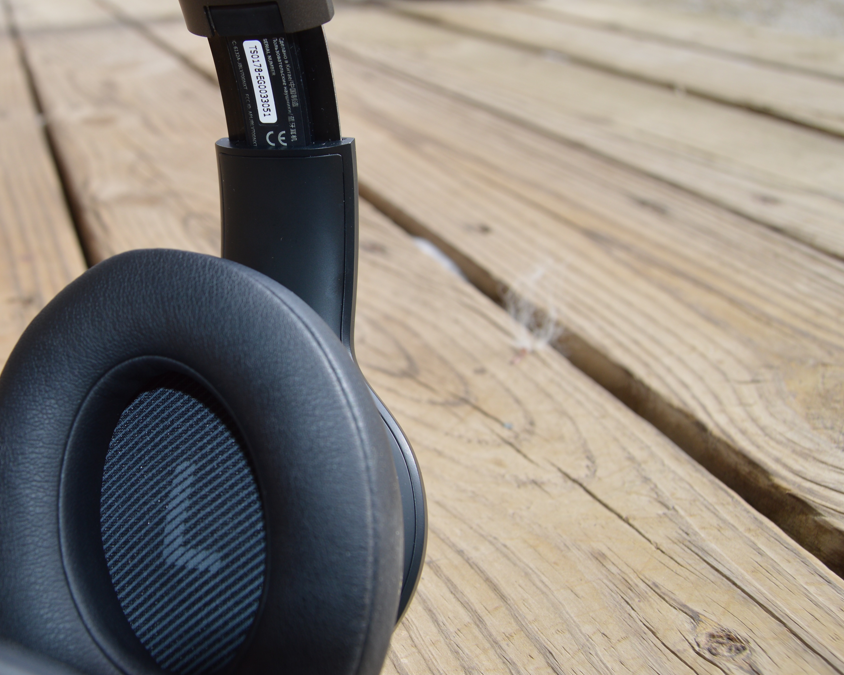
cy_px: 305
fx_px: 1049
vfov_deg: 35.6
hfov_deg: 42.8
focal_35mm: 42
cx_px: 234
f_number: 5
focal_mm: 18
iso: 100
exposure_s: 1/200
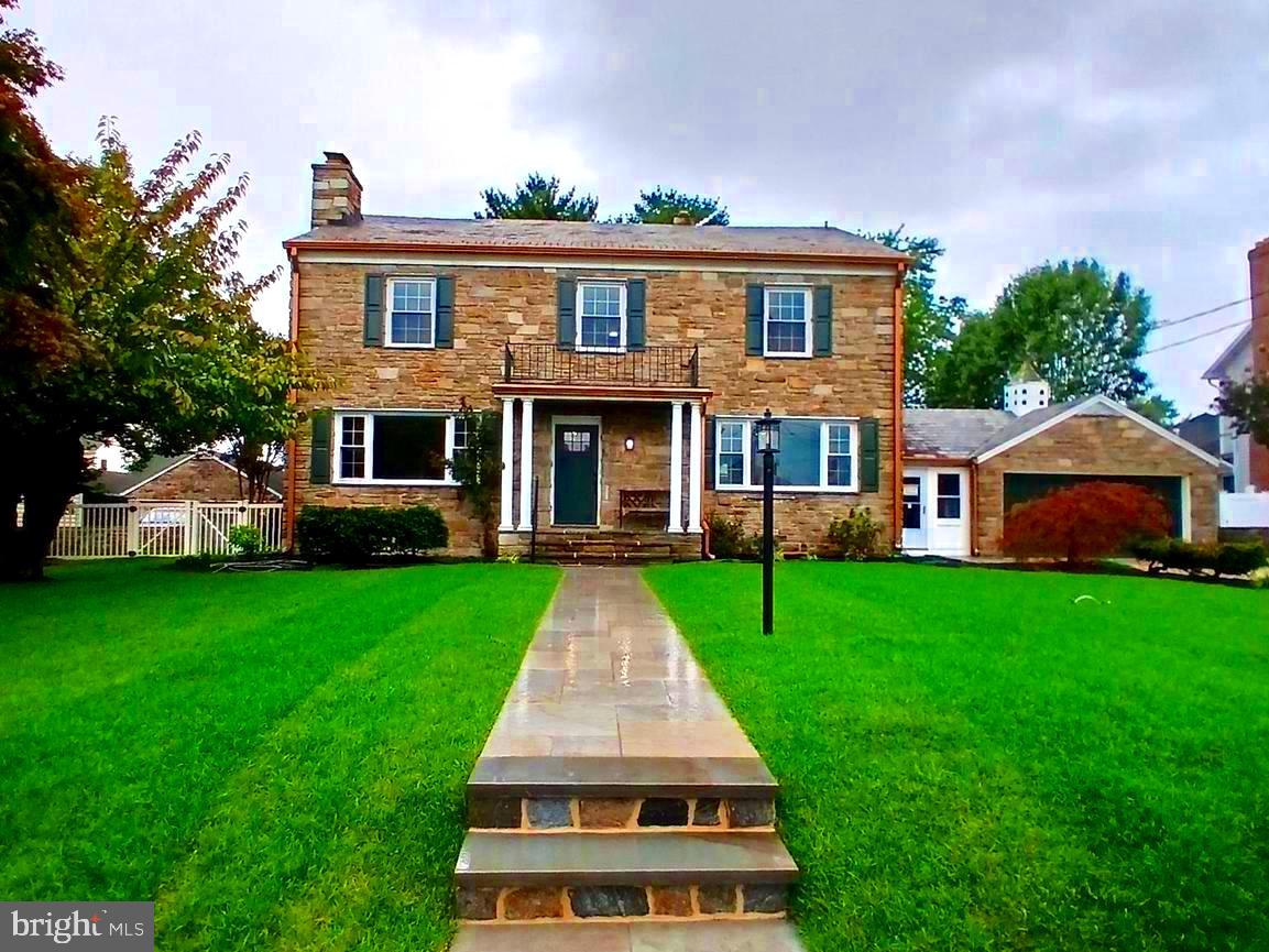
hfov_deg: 91.0
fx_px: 623
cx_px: 634
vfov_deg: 74.7
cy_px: 476
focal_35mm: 17
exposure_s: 1/333
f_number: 2.2
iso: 50
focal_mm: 1.4
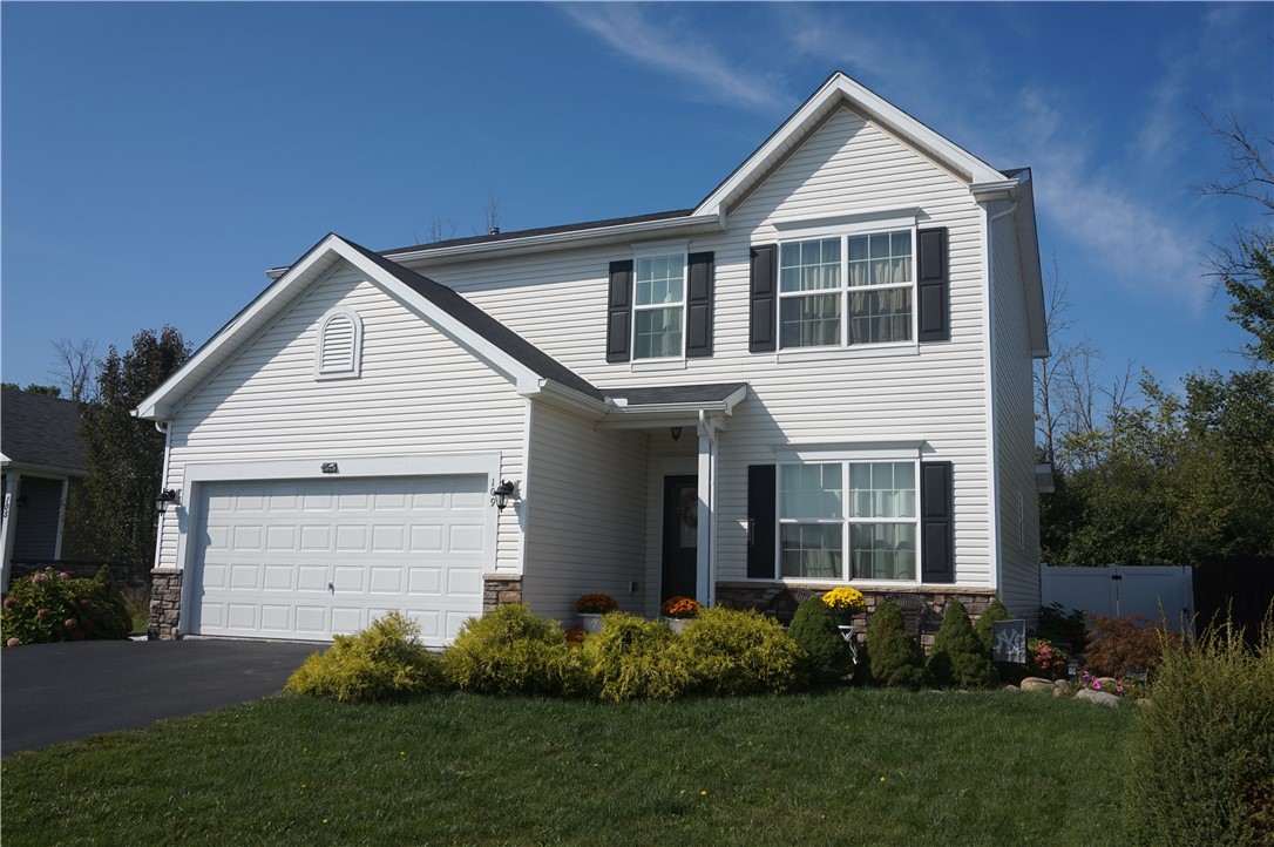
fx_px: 1061
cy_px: 424
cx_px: 637
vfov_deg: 43.5
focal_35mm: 30
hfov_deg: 62.0
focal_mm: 20
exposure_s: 1/400
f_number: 9
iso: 100
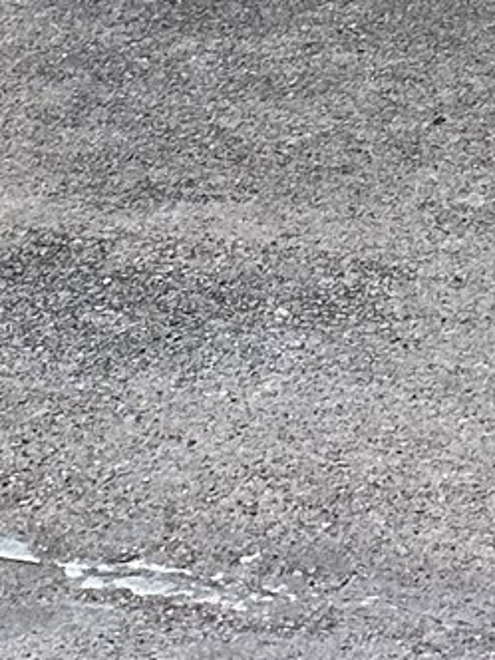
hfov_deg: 9.1
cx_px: 1175
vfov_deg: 10.5
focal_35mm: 148
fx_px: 2822
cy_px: -1161
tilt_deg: +3.5
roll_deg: -1.5
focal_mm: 6.86
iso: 125
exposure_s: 1/121
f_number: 1.78
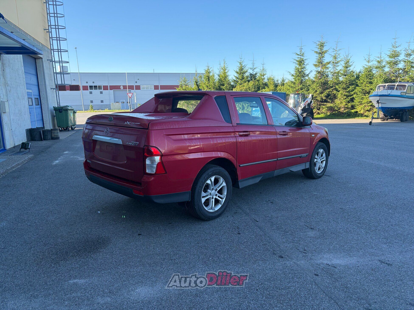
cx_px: 207
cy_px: 155
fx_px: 311
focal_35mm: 26
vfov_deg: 53.1
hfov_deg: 67.3
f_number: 1.6
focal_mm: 5.96
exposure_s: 1/850
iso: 64
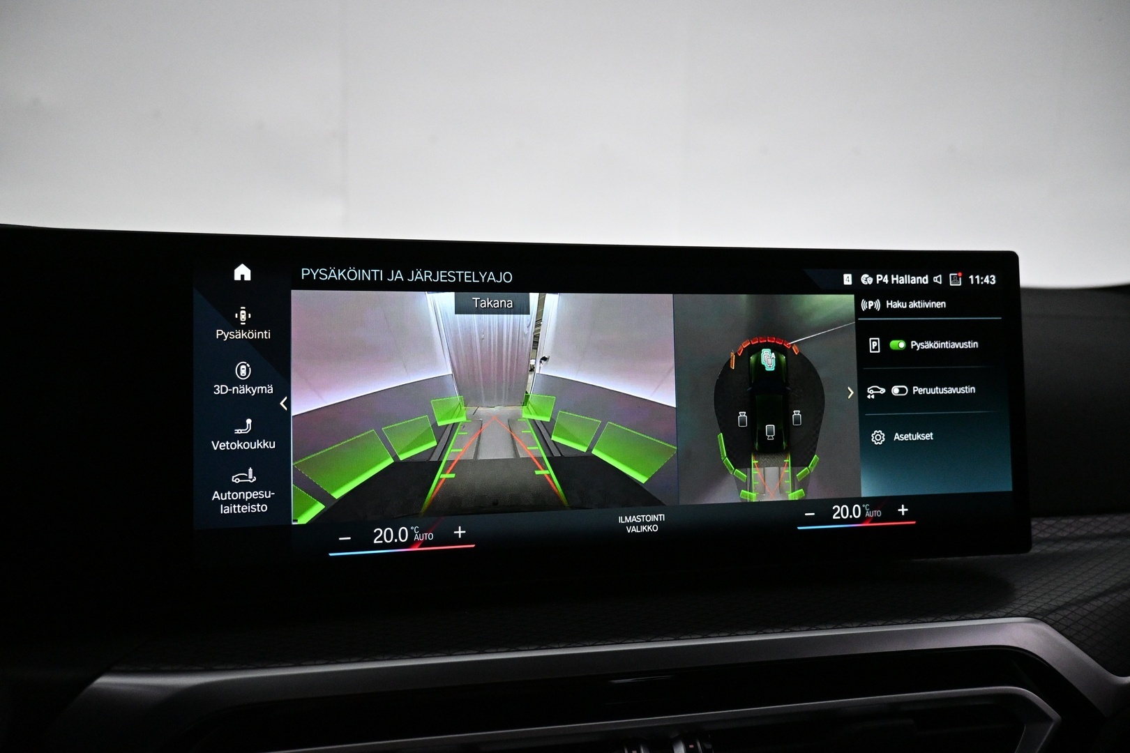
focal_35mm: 24
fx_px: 753
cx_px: 565
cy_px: 376
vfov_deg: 53.1
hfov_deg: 73.7
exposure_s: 1/400
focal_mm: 16
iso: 4000
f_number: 3.5
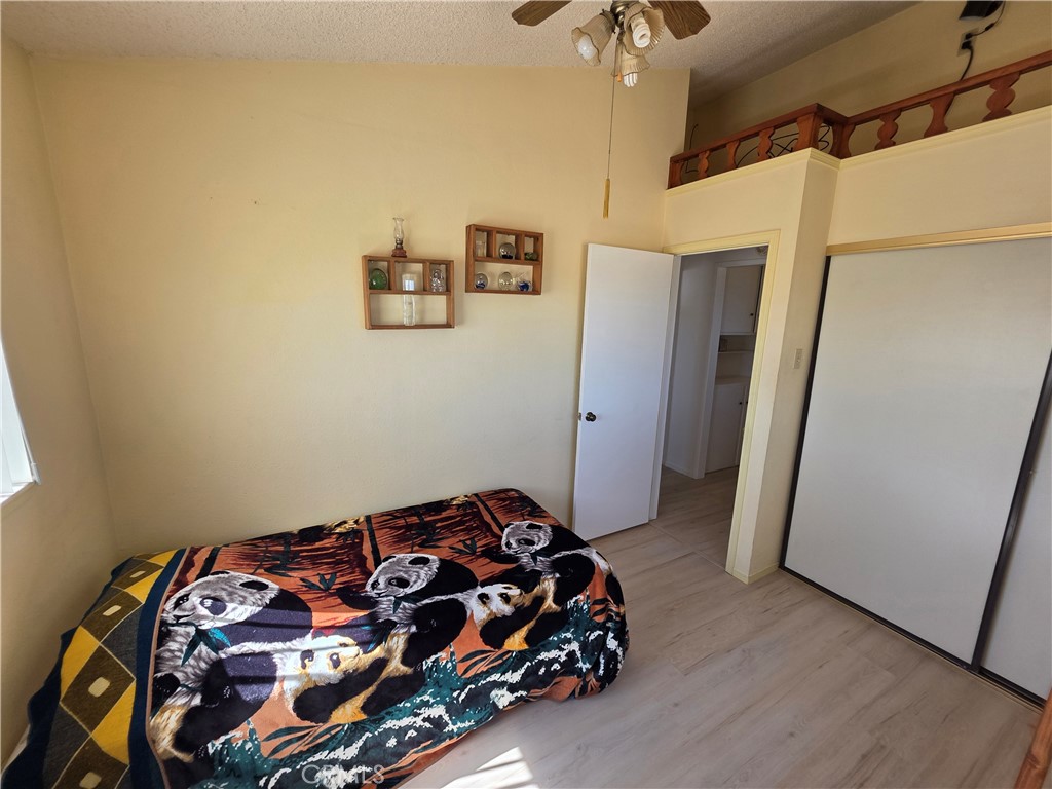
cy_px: 394
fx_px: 395
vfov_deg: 89.9
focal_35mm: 13
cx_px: 526
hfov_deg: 106.2
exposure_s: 1/120
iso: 50
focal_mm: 2.2
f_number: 1.9
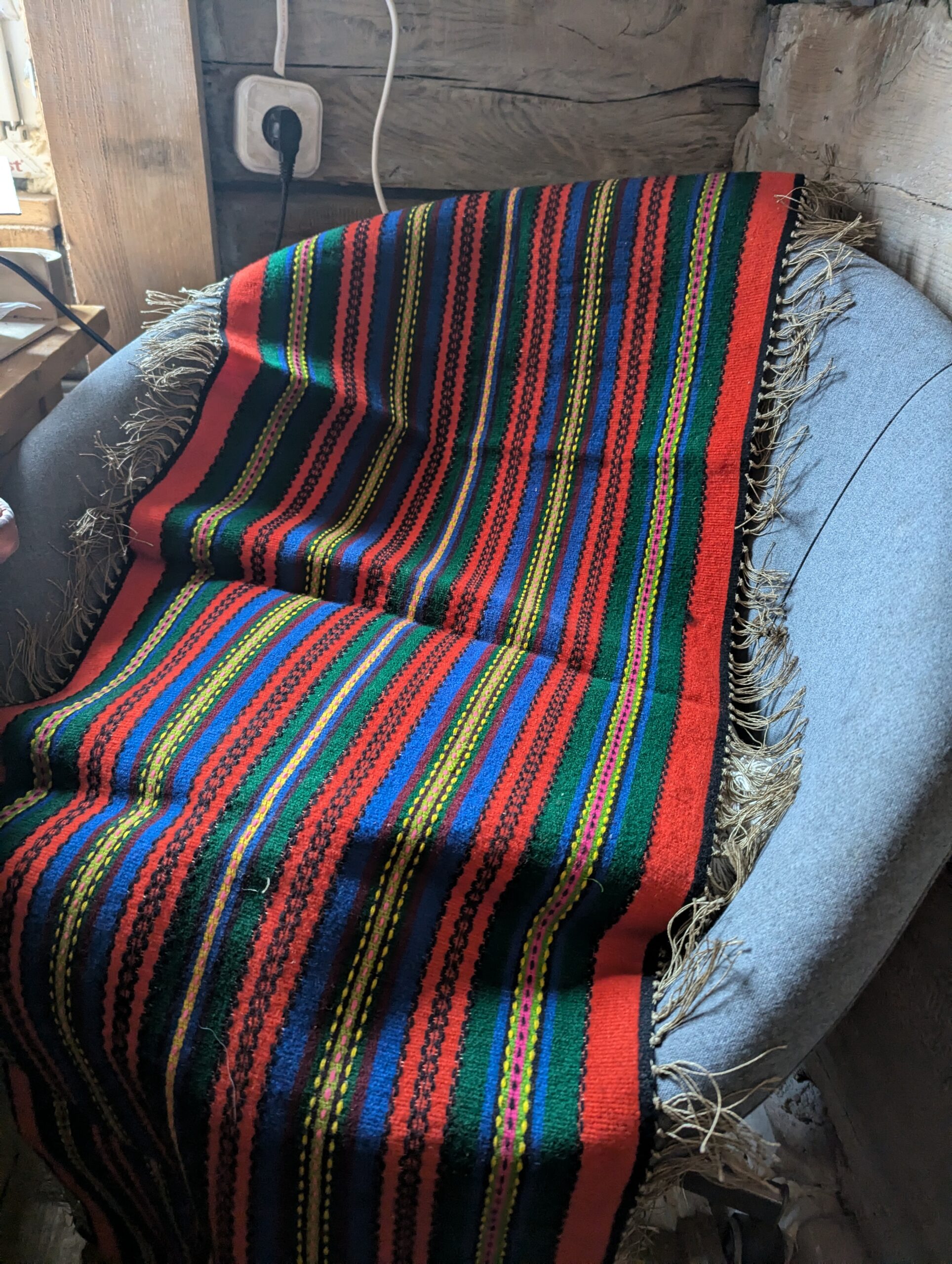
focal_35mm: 24
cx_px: 476
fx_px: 878
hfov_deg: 56.9
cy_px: 632
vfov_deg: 71.5
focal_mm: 6.81
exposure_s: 1/29
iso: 1463
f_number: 1.85
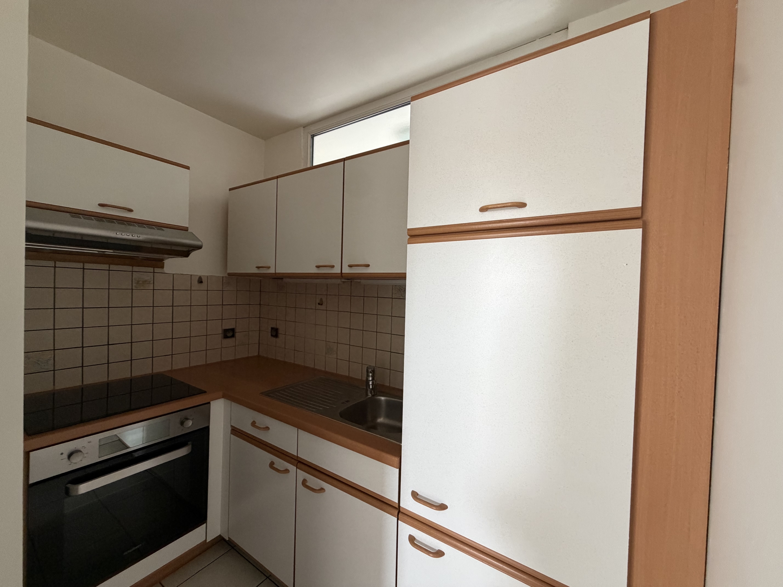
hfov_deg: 102.1
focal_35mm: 14
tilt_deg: -1.1
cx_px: 392
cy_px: 294
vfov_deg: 85.7
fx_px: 317
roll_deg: -2.0
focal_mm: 2.22
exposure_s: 1/71
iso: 320
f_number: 2.2
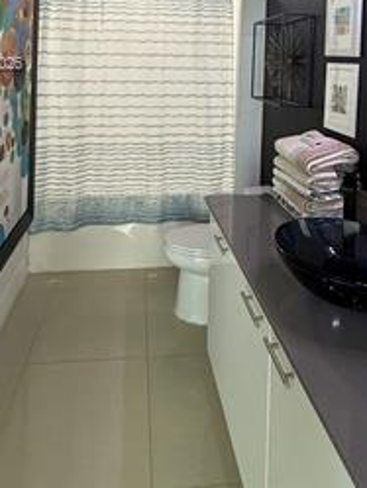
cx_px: 181
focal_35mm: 27
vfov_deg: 57.7
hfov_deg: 51.4
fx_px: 381
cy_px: 65
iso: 200
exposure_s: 1/60
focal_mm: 2.22
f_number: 2.2
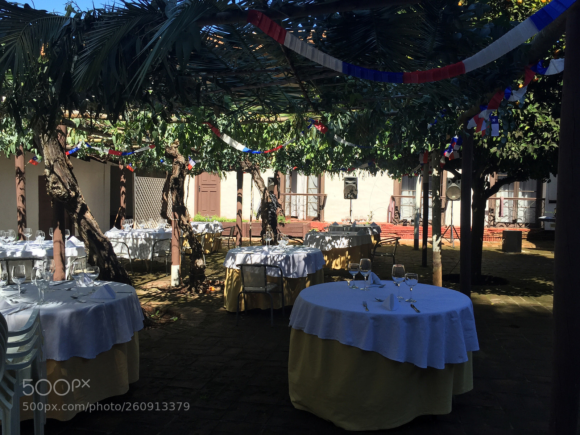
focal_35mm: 29
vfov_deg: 48.2
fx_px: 486
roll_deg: -1.1
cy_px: 218
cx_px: 290
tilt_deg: -5.5
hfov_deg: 61.7
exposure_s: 1/807
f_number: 2.2
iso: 32
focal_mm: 4.15
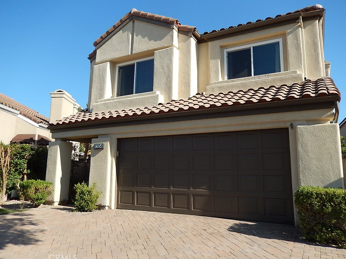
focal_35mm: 26
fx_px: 260
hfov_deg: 67.3
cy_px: 128
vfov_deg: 53.0
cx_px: 175
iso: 125
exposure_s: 1/1250
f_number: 3.4
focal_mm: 4.5
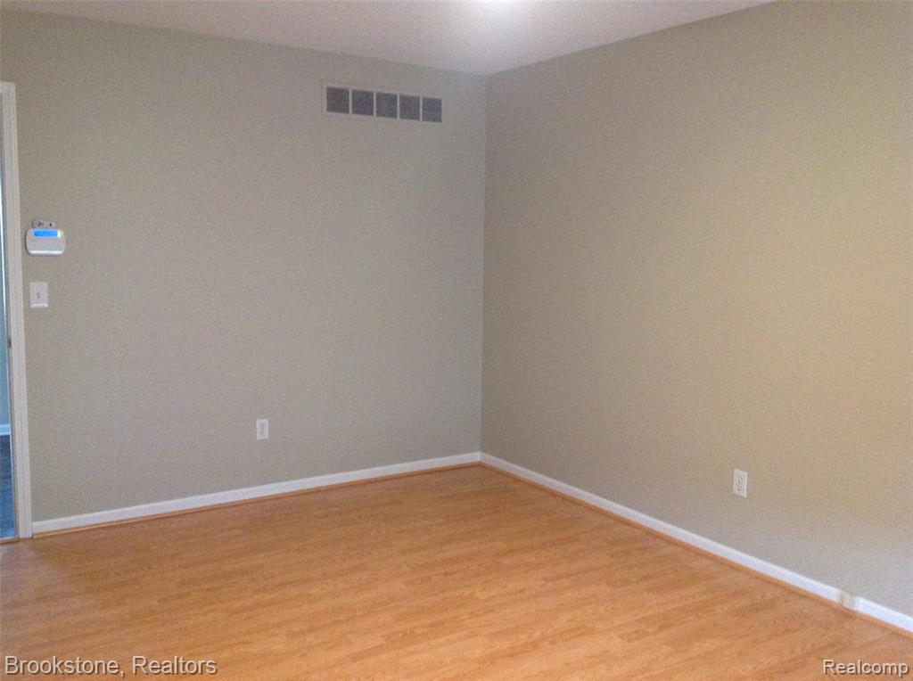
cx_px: 456
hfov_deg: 52.7
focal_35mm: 35
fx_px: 921
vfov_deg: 40.6
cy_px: 340
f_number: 2.4
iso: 500
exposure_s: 1/15
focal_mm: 4.28
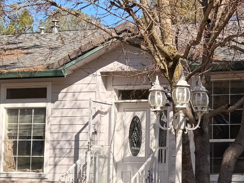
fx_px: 515
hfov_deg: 24.8
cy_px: 124
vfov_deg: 20.1
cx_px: 268
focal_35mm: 73
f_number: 1.78
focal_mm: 6.76
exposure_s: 1/2299
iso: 80
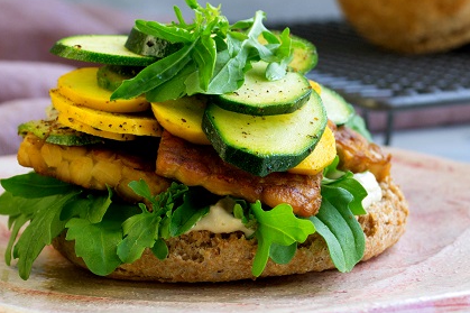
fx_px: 1396
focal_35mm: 107
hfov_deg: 19.1
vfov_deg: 12.8
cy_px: 156
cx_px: 297
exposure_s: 1/125
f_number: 8
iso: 360
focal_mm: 46
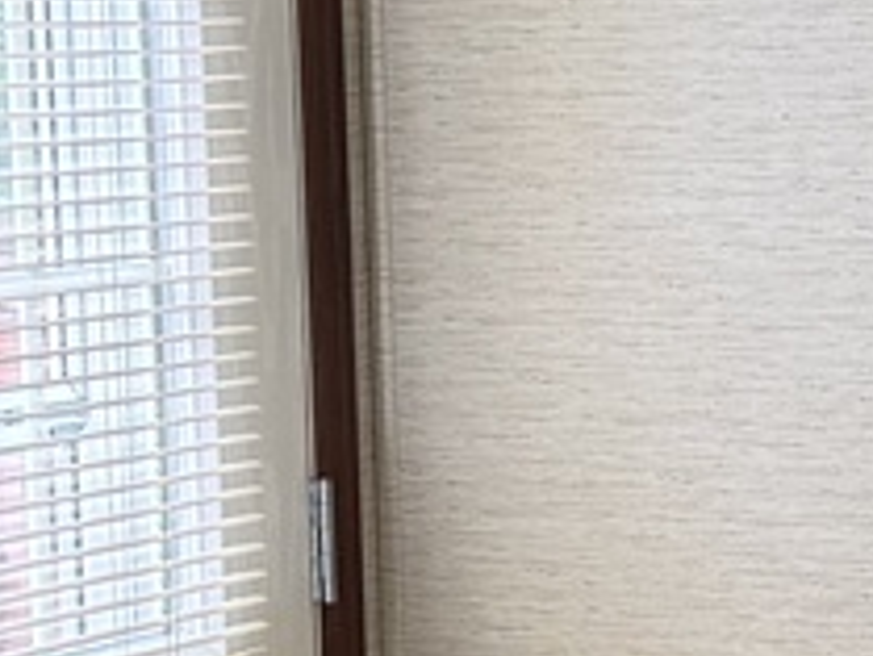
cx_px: 1228
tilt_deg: -5.2
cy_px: 451
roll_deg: +1.3
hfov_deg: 11.6
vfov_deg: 9.0
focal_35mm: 165
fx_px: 4164
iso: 100
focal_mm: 6.76
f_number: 1.78
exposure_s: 1/412
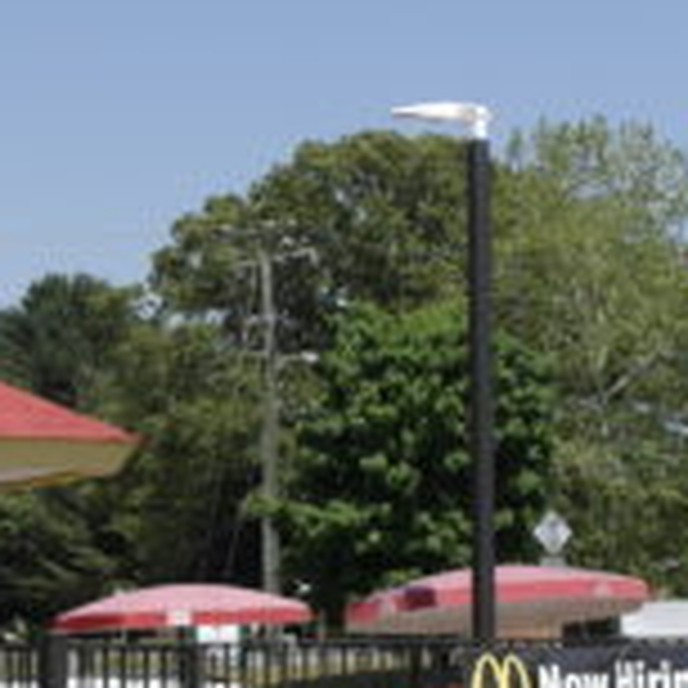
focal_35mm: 128
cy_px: 603
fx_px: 2878
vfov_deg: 13.5
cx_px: -184
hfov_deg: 13.2
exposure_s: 1/320
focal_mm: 20
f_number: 7.1
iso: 100
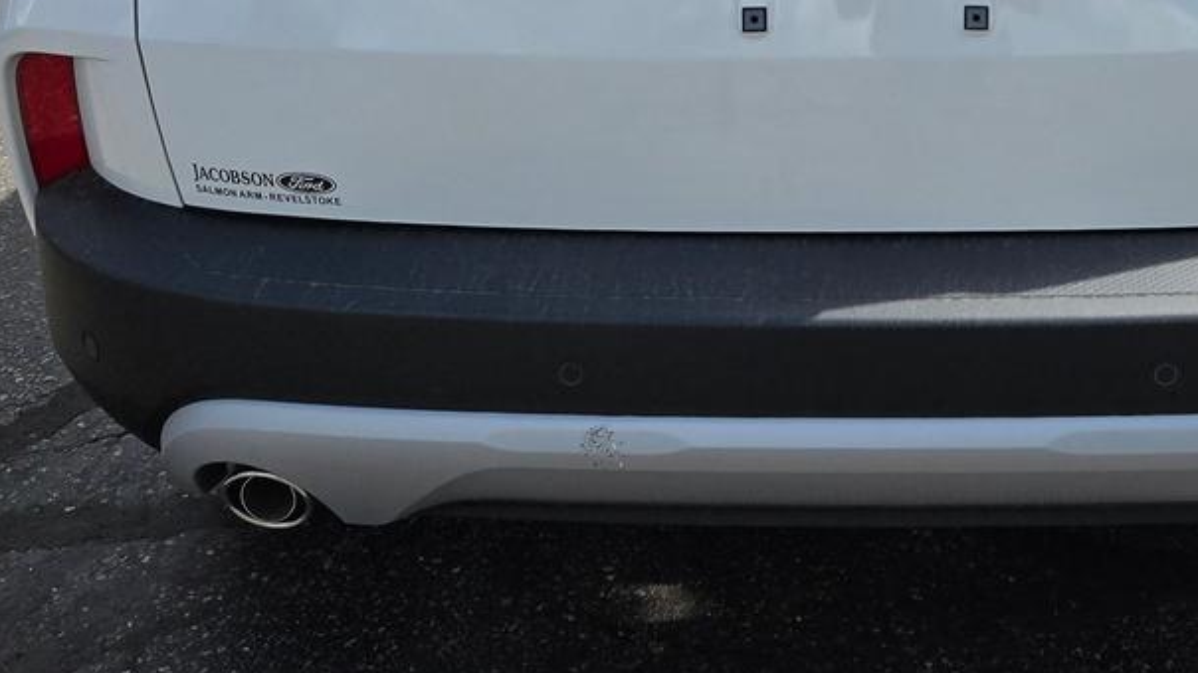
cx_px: 901
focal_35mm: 53
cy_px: -97
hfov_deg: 38.2
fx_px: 1683
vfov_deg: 21.3
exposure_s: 1/1834
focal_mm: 5.4
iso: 25
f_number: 1.8
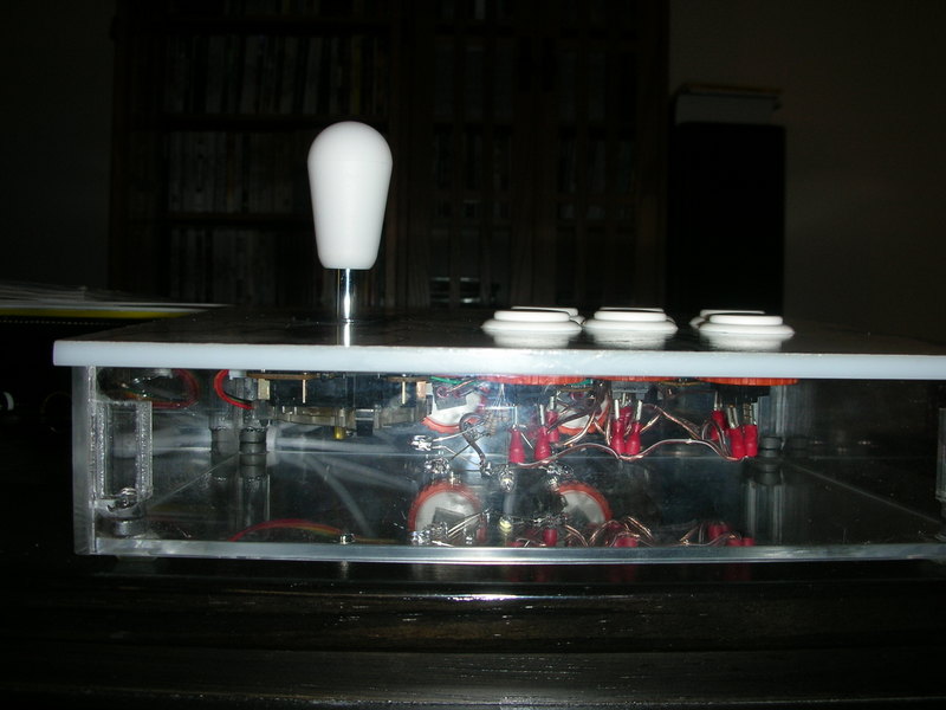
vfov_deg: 40.7
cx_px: 473
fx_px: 956
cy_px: 355
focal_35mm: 35
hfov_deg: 52.6
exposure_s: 1/60.1
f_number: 3
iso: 50
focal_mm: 5.8
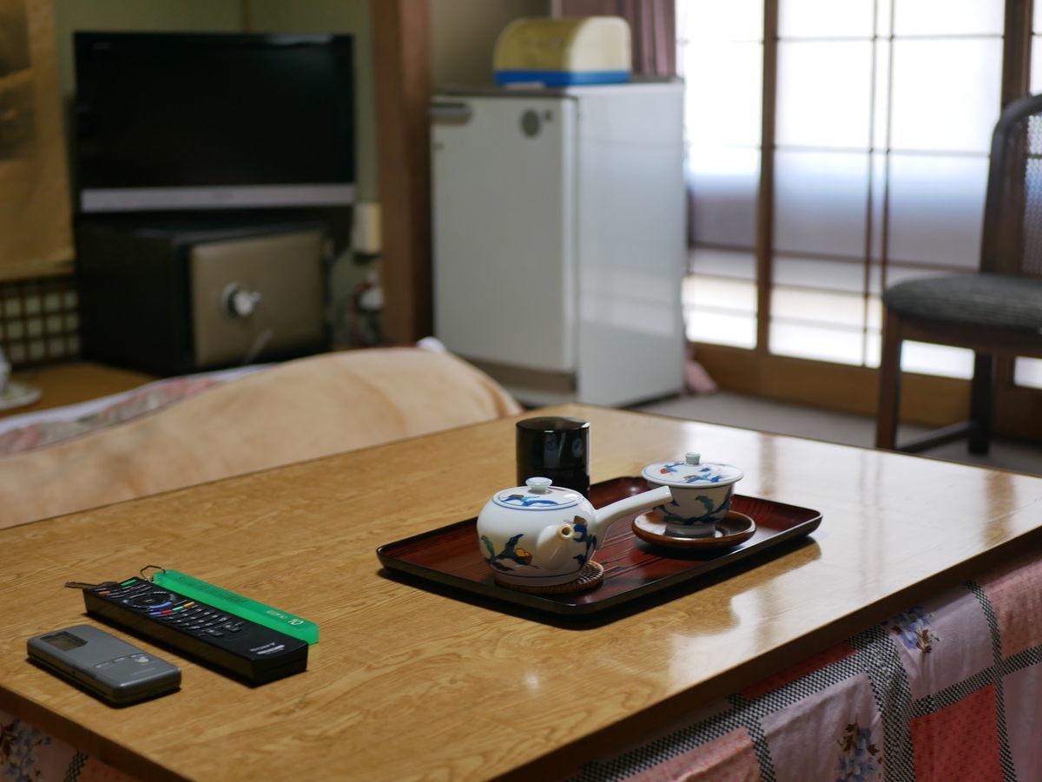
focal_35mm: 50
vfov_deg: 29.1
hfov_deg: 38.2
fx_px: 1506
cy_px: 391
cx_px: 521
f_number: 1.7
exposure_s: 1/60
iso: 200
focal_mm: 25
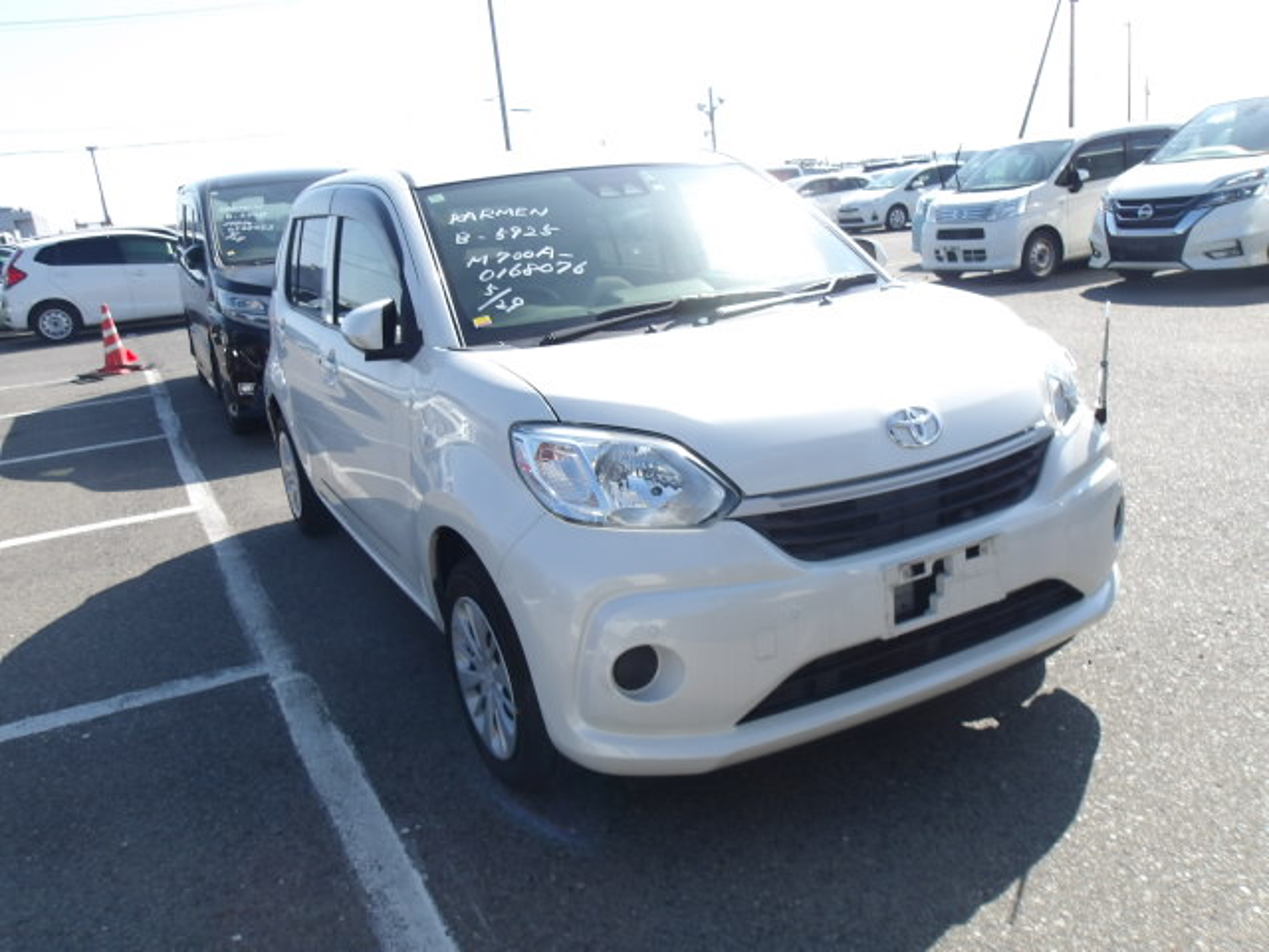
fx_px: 990
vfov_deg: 51.4
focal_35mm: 27
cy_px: 476
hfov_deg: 65.3
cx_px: 634
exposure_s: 1/60
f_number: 10.4
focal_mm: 4.9
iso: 100
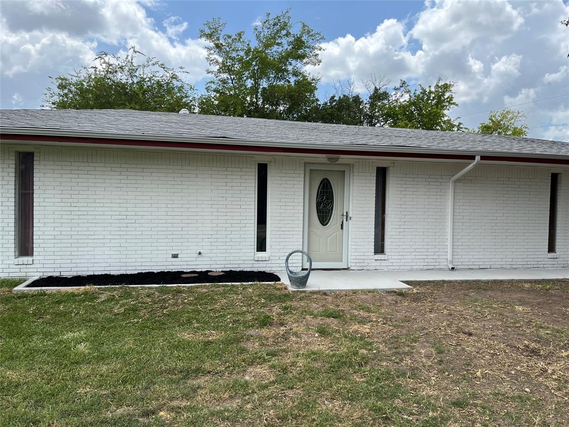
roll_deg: +0.0
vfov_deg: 53.1
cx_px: 284
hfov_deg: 67.3
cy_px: 214
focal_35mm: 26
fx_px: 427
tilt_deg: -3.8
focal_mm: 5.1
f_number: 1.6
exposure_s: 1/2101
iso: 50
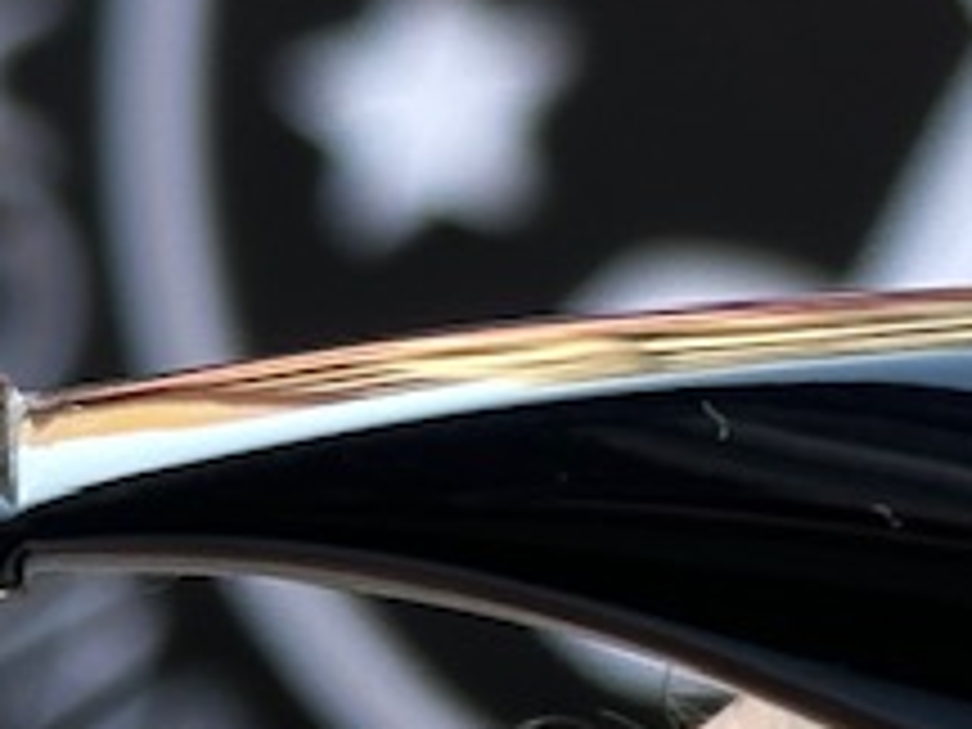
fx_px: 8003
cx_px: 2007
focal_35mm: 285
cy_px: 472
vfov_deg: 5.2
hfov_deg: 6.7
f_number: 1.78
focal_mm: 6.86
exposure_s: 1/180
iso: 50
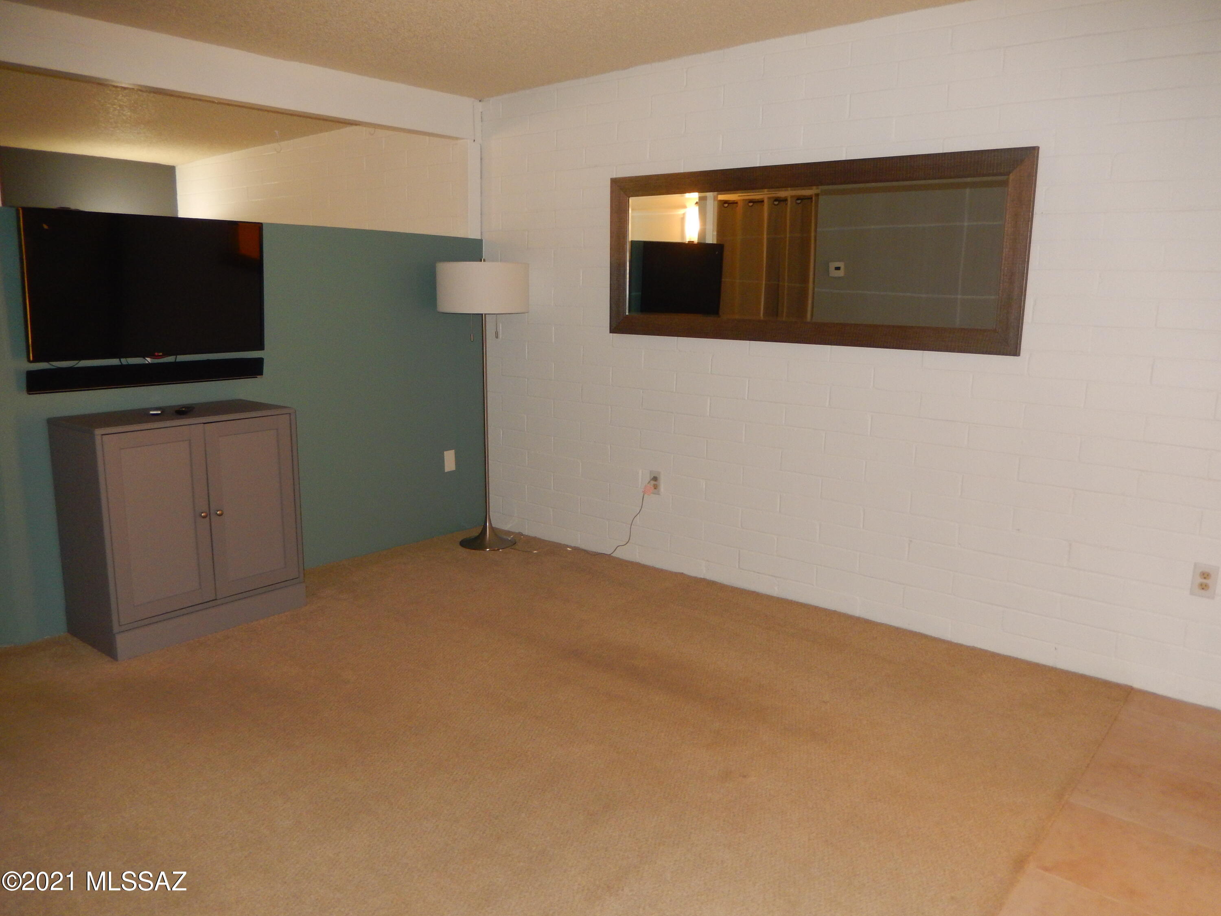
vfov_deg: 54.9
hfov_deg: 69.4
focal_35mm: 25
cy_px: 458
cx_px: 610
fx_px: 882
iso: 280
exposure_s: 1/30
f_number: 3.4
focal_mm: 4.5
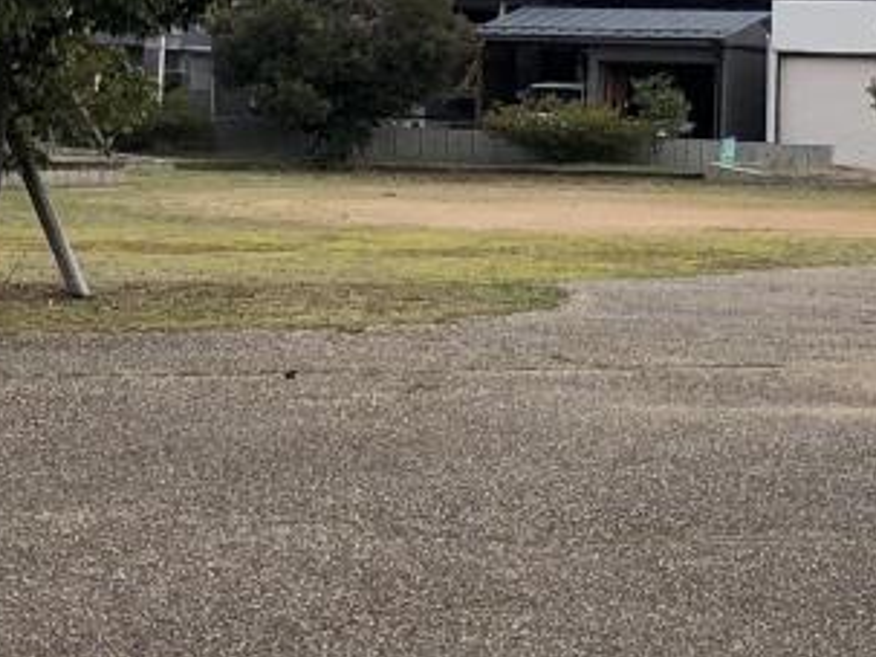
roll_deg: +0.4
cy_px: 72
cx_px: 373
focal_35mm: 133
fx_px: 3364
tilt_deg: +0.6
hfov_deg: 14.8
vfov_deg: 11.1
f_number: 1.8
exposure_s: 1/759
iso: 20
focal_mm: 3.99
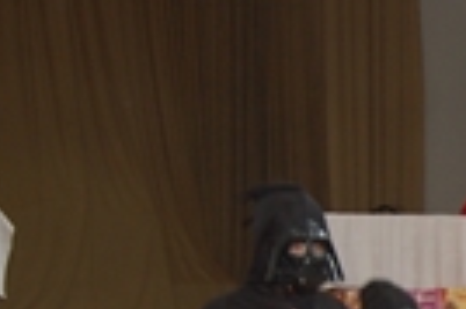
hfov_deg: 12.3
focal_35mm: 157
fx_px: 2030
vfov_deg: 8.6
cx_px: 755
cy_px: 392
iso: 400
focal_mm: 28
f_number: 4.2
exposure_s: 1/60
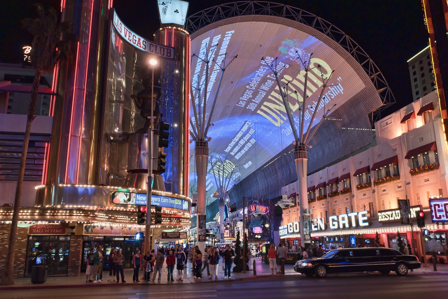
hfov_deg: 61.9
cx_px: 224
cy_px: 150
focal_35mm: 30
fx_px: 373
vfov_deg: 43.6
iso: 200
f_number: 3.5
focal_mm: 20
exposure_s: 1/30
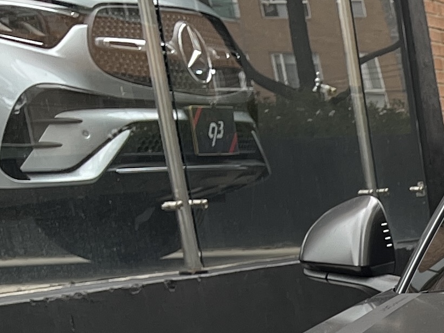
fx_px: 1526
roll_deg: +3.1
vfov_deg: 11.1
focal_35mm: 119
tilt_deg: -18.1
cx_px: 911
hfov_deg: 13.8
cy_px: 710
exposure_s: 1/450
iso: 50
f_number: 1.6
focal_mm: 5.1
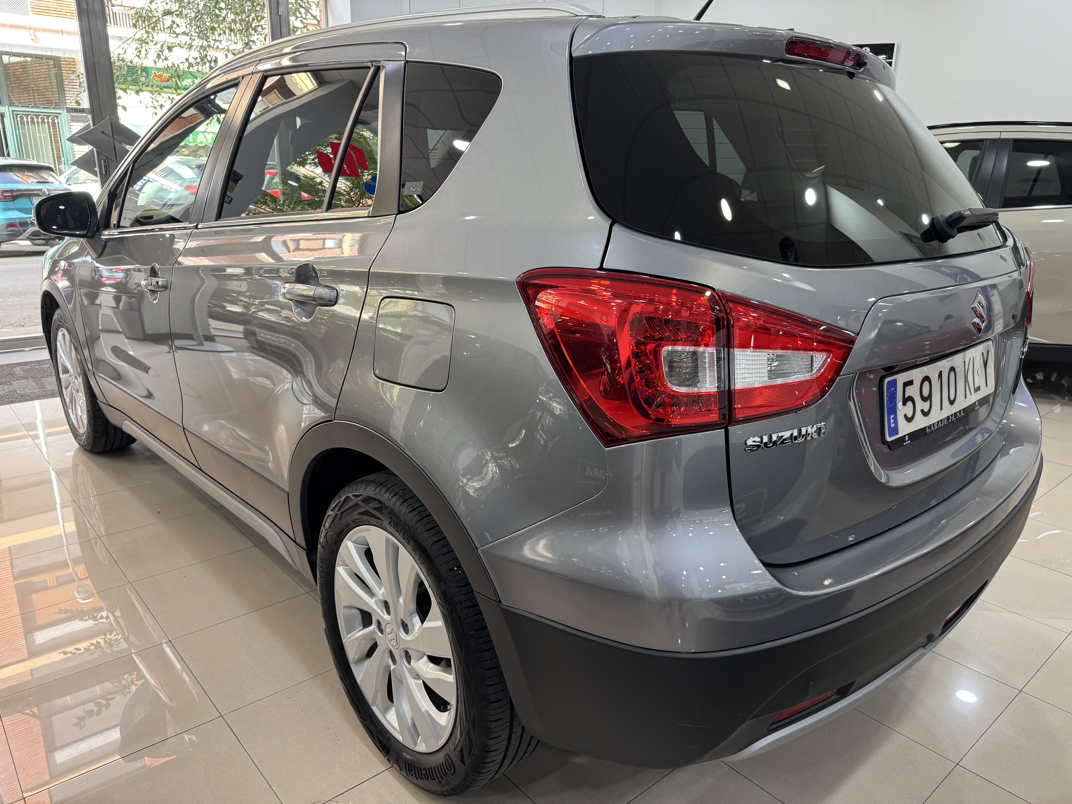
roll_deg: -0.6
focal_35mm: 24
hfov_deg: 71.6
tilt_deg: -16.6
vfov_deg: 56.8
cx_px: 536
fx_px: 743
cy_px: 402
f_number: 1.78
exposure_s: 1/50
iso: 125
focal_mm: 6.76
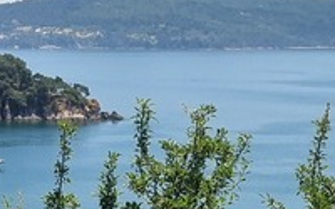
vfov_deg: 10.2
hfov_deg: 15.2
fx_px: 1159
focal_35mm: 127
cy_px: -42
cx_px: -169
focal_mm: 5.4
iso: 50
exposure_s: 1/3264
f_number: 1.8
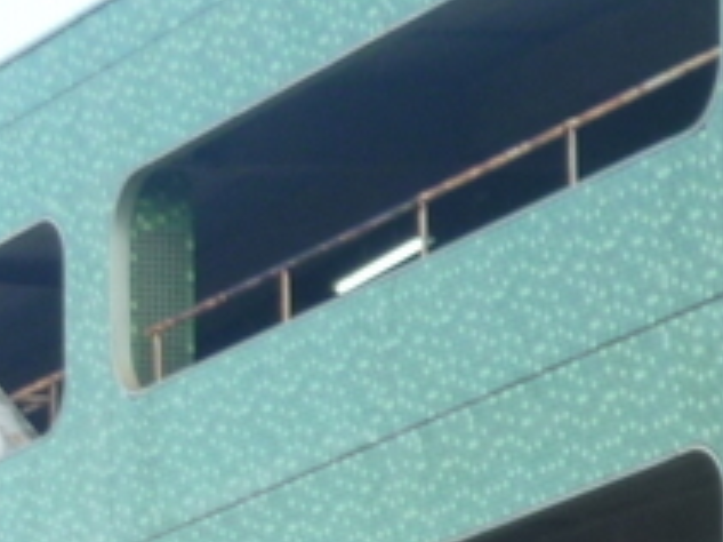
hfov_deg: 6.0
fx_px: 6638
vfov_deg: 4.6
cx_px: -809
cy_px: 1352
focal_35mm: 318
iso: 100
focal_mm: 10
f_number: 4.4
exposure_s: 1/80
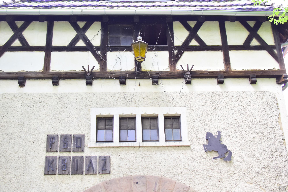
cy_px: 96
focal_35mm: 52
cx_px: 144
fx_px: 420
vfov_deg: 25.7
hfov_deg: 37.9
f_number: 3.2
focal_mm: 35
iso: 1000
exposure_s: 1/1250
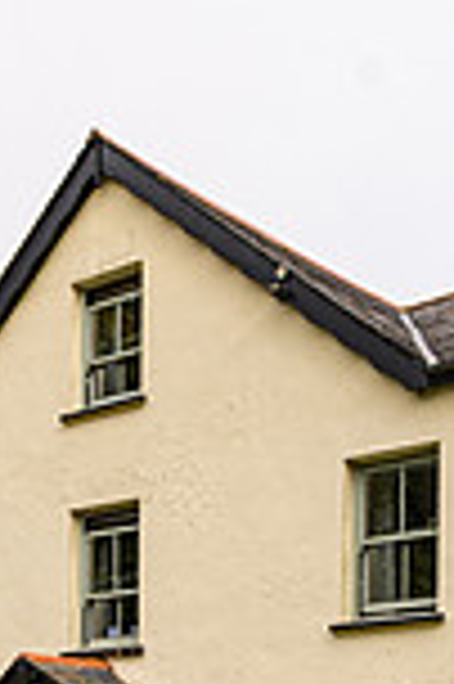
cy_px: 900
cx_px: 220
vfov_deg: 24.6
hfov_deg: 19.1
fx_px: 1346
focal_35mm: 71
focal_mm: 24
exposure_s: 1/500
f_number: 5.6
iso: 250
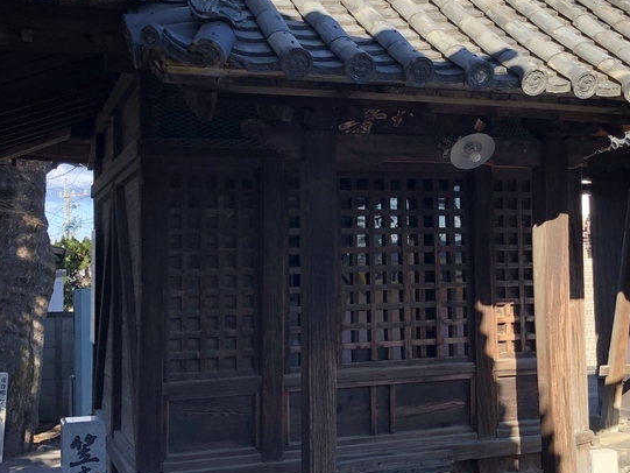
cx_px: 406
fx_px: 965
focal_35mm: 53
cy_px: 219
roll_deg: +1.5
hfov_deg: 35.9
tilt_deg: +4.3
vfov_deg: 27.5
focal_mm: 3.99
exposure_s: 1/470
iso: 20
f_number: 1.8
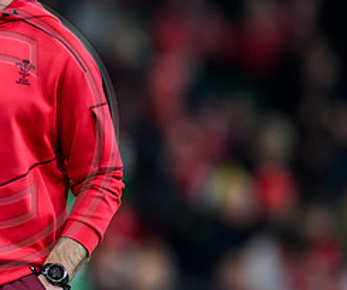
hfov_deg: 1.2
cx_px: -52
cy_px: 89
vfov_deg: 1.0
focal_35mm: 1627
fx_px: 17013
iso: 5000
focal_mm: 560
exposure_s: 1/1600
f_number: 4
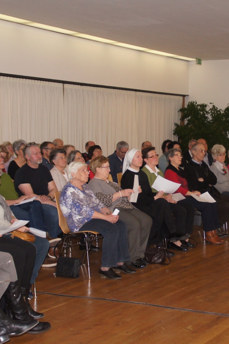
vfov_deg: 29.7
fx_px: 649
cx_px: 171
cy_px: 171
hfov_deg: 19.9
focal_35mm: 68
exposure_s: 1/60
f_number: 4
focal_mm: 30
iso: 800
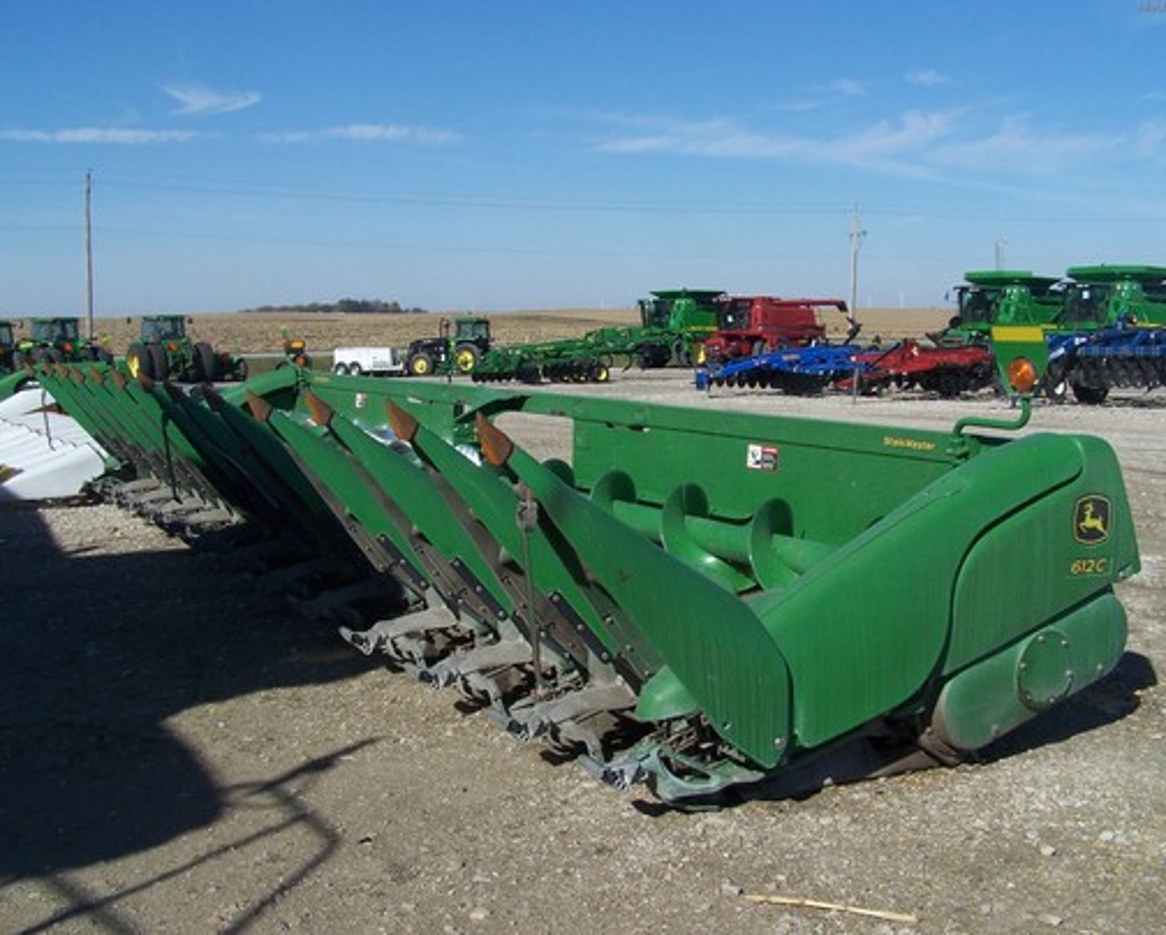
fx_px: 1381
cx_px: 622
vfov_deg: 37.4
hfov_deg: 45.7
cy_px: 465
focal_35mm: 40
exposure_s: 1/750
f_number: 5.6
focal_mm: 6.3
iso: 80
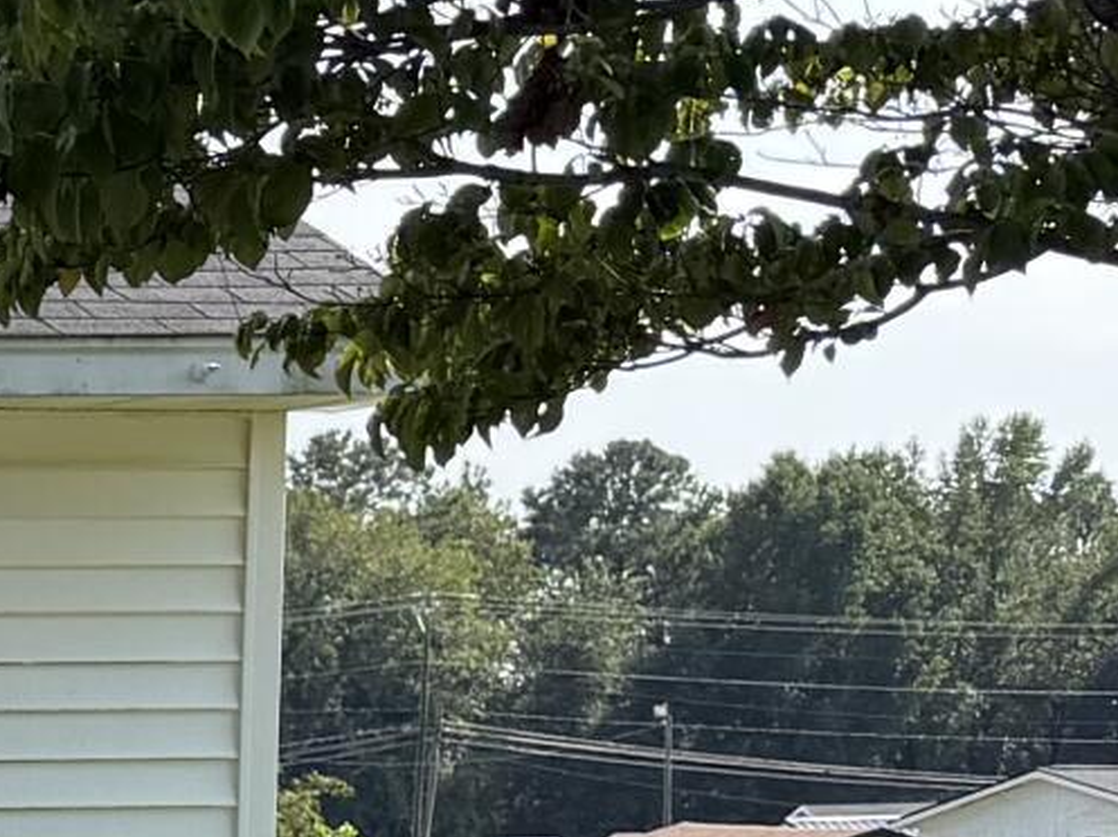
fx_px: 4680
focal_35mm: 145
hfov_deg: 10.3
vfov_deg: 9.9
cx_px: -2110
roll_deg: -0.4
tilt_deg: -4.7
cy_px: 1280
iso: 100
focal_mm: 6.76
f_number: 1.78
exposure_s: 1/4167
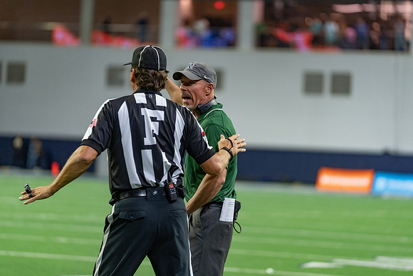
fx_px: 2192
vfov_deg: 7.2
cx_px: 206
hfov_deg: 10.8
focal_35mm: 191
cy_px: 138
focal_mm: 191
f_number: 2.8
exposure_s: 1/400
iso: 2000
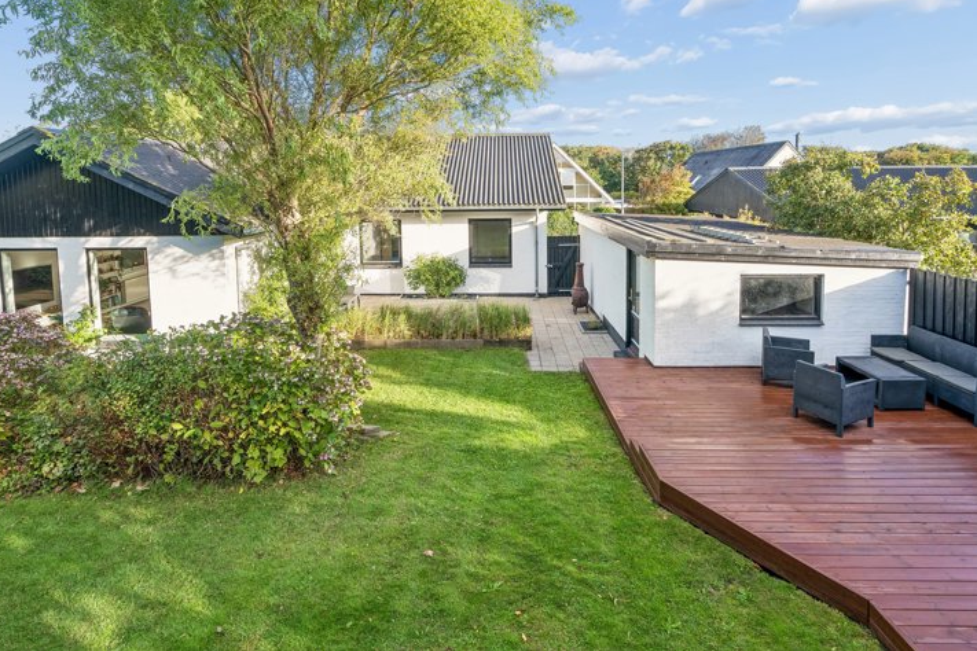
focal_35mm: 18
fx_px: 488
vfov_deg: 67.2
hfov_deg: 89.8
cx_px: 445
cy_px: 288
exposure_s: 1/160
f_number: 8
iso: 400
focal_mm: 16
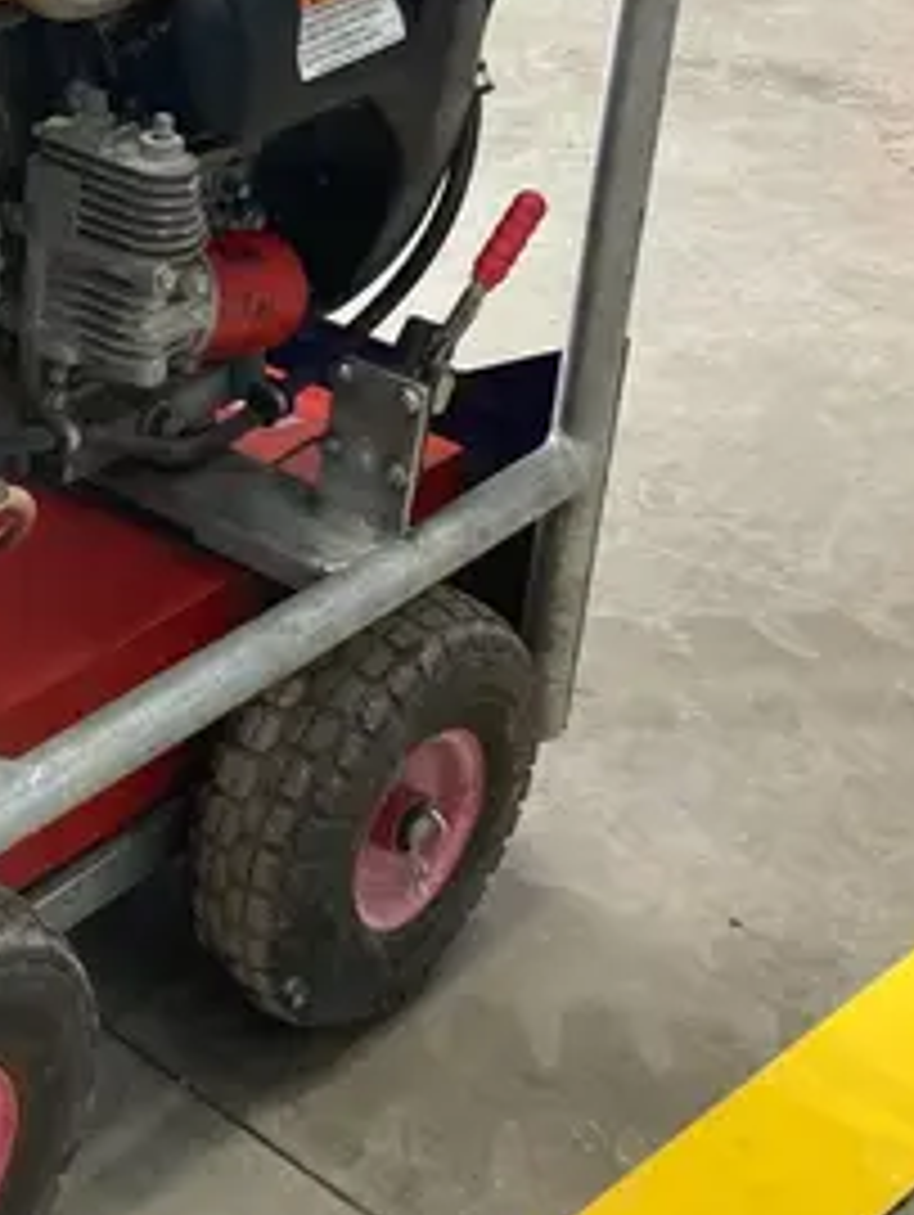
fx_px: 2671
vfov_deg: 25.4
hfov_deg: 18.6
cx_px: -122
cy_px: 340
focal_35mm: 76
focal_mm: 3.99
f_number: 1.8
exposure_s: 1/121
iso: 80
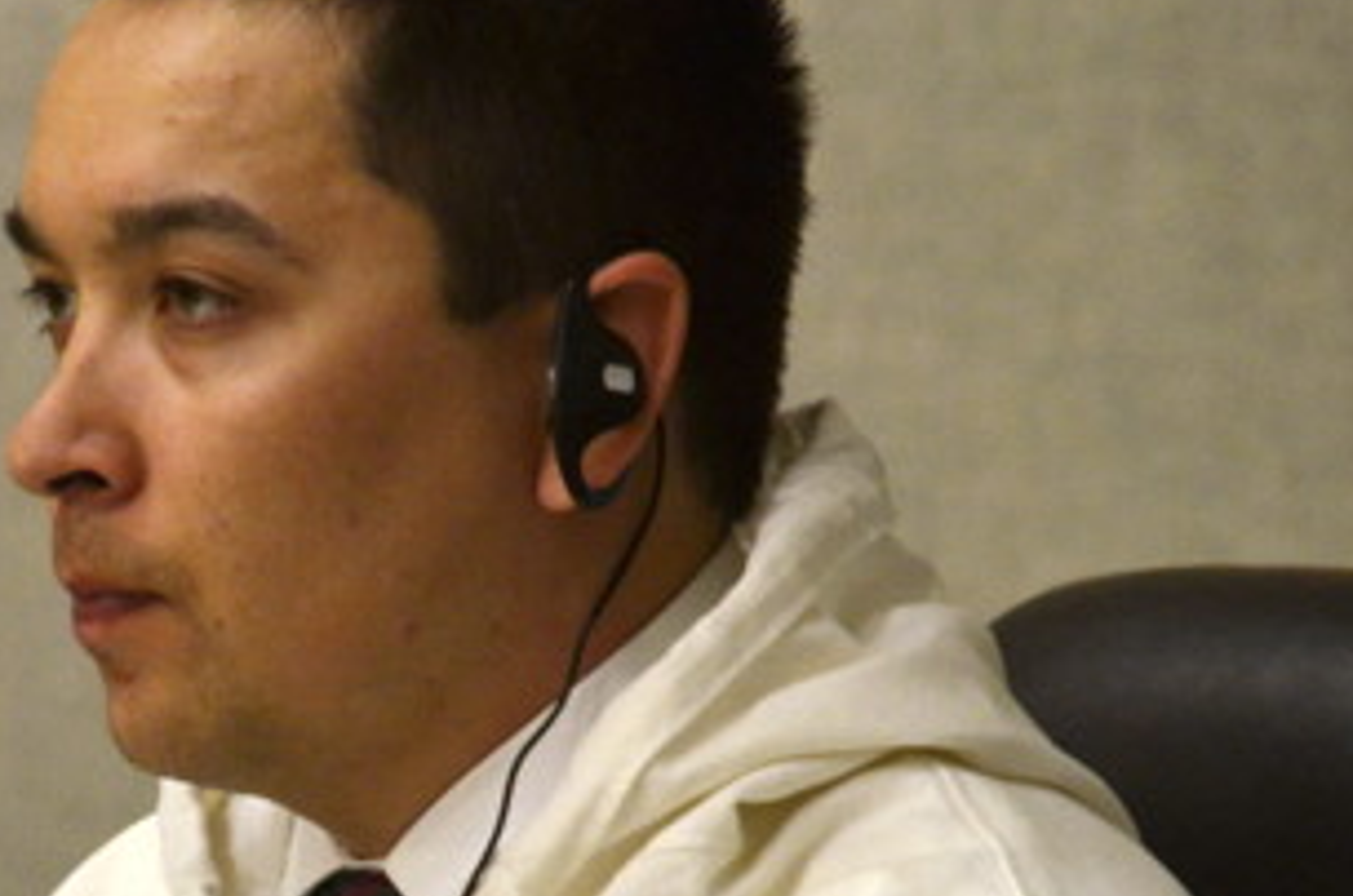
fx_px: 27866
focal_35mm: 743
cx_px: -13
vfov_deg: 1.8
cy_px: 925
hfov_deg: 2.8
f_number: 6.3
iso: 1250
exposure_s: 1/80
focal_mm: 210
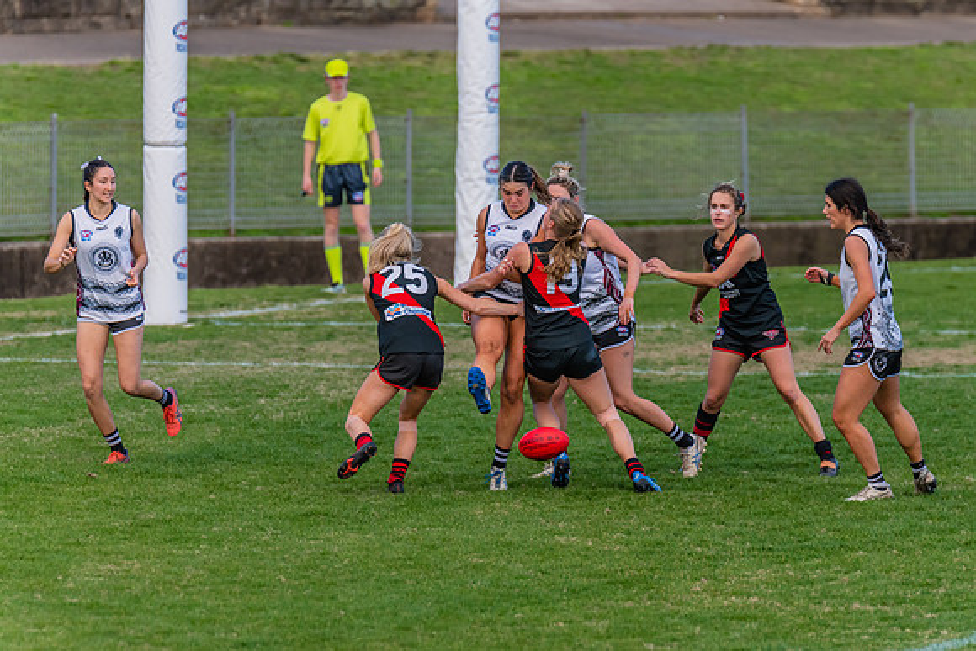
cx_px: 529
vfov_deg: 3.3
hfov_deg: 4.9
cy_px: 357
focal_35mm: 423
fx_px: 11466
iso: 800
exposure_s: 1/1250
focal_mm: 360
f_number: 5
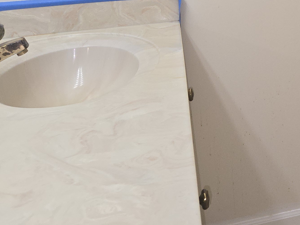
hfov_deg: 23.9
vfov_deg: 20.1
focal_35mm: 69
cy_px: -39
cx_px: 414
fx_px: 598
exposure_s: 1/60
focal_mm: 5.4
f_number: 1.8
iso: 80
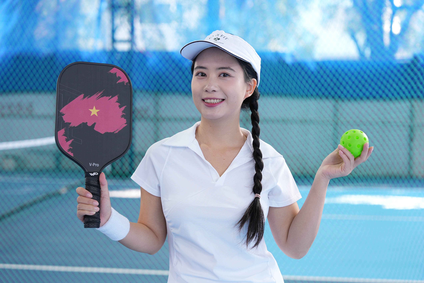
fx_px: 660
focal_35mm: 56
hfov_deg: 35.6
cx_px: 212
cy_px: 142
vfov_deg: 24.2
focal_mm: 56
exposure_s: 1/160
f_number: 2.8
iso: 320
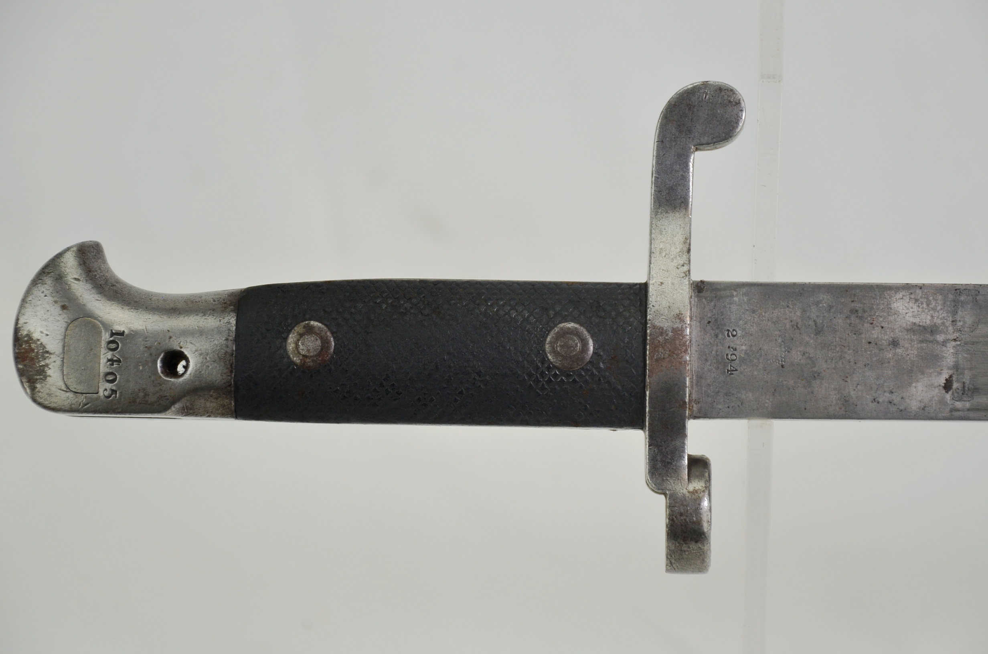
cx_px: 494
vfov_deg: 12.1
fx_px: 3081
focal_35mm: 112
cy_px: 327
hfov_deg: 18.2
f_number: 5.3
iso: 450
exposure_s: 1/250
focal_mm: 75
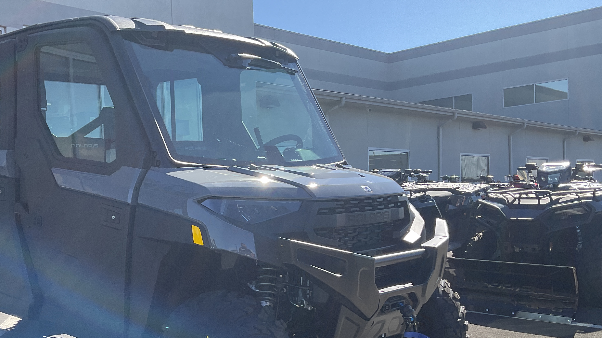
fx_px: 686
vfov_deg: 27.4
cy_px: 250
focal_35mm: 43
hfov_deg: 46.8
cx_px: 212
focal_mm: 3
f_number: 1.8
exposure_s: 1/657
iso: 16
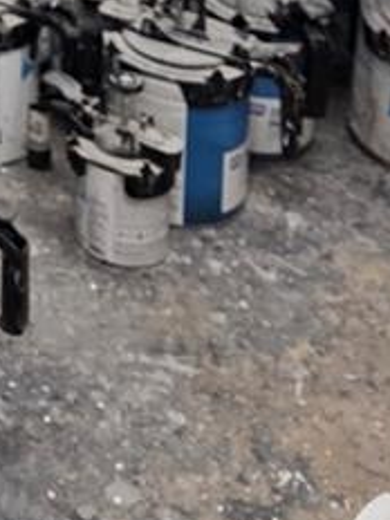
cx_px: -513
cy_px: -576
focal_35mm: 119
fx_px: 1788
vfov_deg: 13.7
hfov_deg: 10.8
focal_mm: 6.3
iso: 200
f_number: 1.7
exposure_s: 1/120
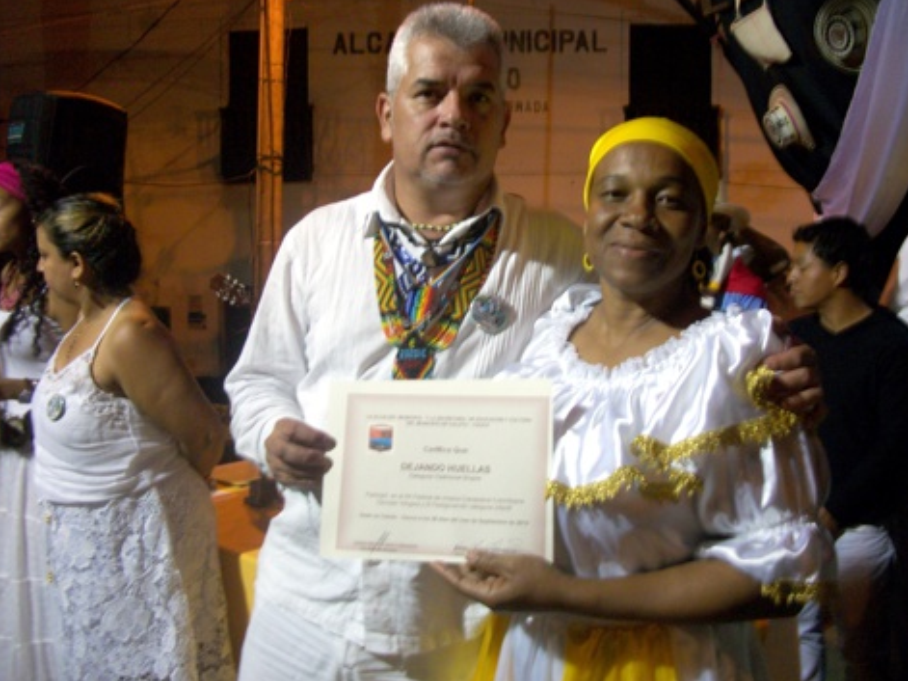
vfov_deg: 41.8
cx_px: 463
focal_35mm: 34
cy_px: 344
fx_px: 892
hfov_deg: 54.0
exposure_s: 1/25
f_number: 2.9
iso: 160
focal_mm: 5.7
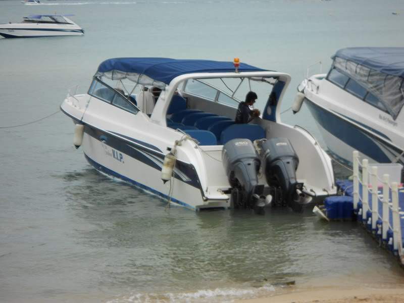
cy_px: 152
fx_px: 1517
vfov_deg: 11.4
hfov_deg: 15.2
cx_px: 202
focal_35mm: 130
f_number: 6.5
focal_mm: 23
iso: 80
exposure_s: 1/100
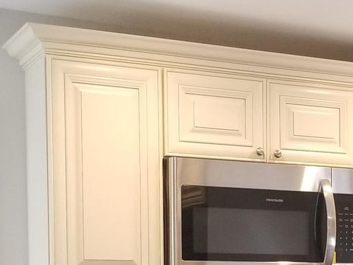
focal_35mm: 102
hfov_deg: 18.7
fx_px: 1041
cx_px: 364
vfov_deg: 13.9
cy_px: 358
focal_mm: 4.25
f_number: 1.7
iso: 200
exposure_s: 1/60
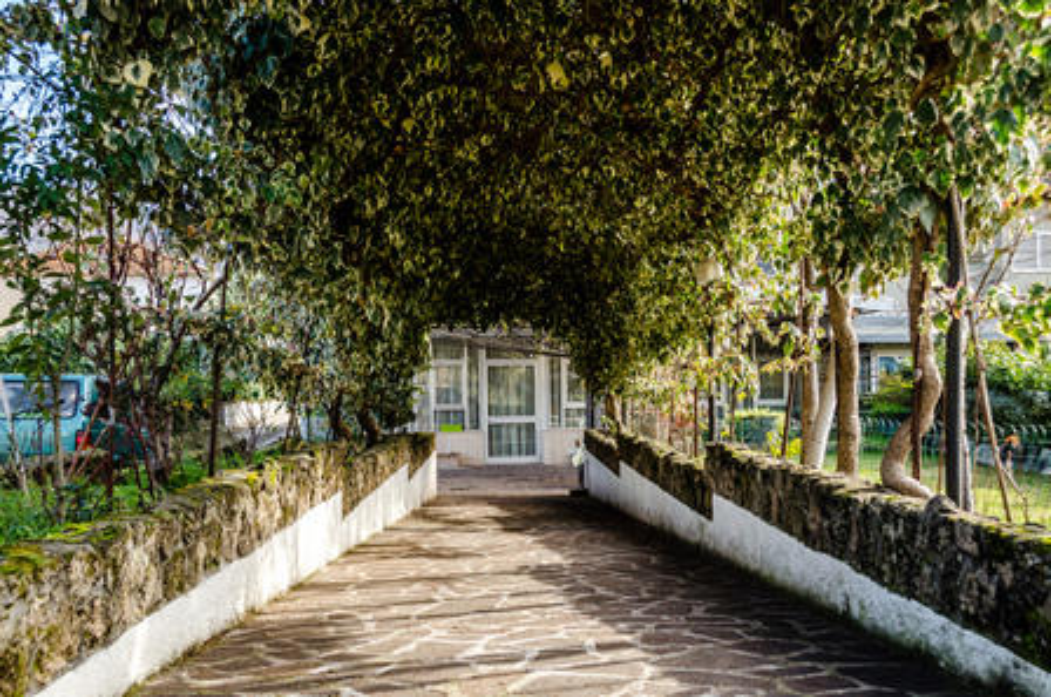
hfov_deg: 49.6
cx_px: 526
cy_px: 348
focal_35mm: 39
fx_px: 1137
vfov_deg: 34.1
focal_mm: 26
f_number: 6.3
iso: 200
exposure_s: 1/160
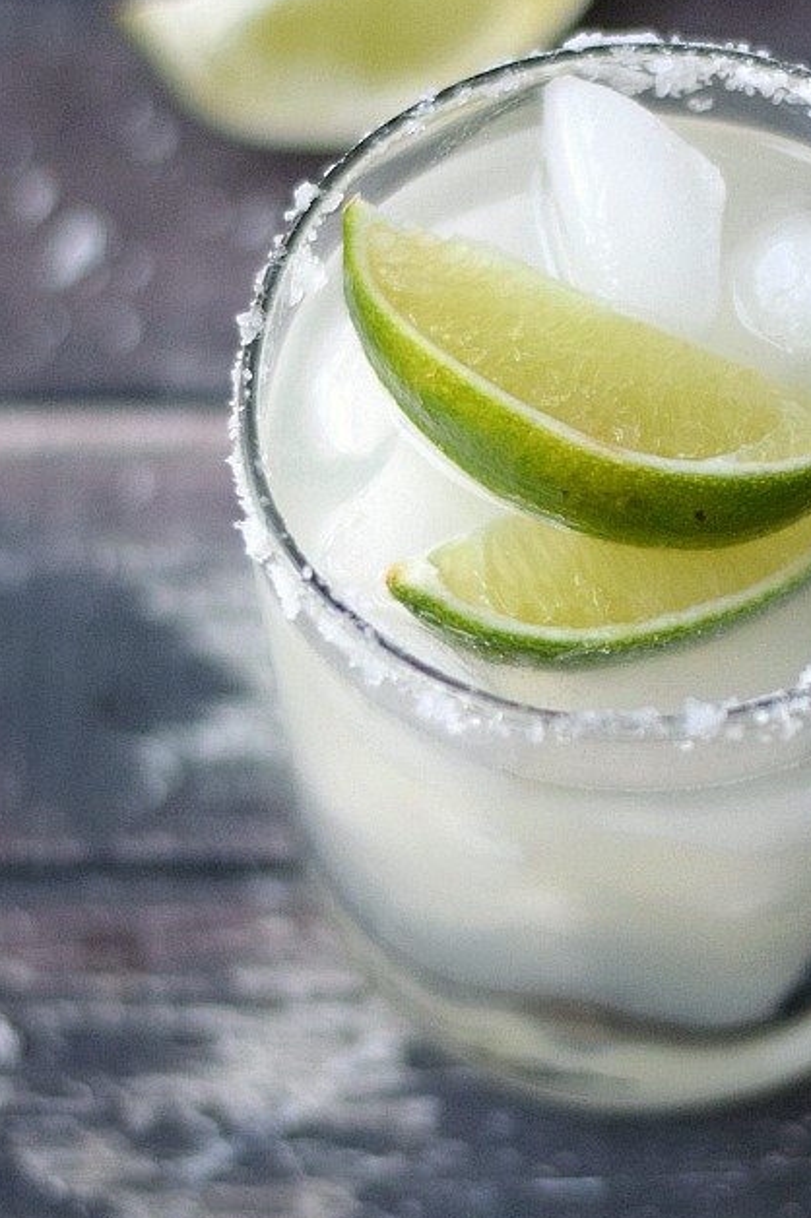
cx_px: 635
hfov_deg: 10.5
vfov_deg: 15.8
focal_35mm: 130
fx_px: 4397
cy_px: 438
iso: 1000
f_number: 1.8
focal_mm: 50
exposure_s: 1/800
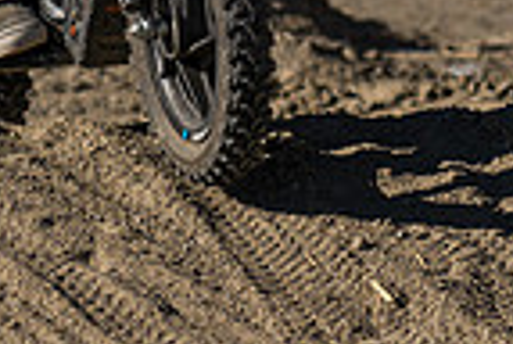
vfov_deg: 2.2
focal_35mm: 636
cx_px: 398
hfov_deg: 3.2
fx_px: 9082
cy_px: -331
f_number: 4
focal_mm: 105
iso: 125
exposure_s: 1/2000
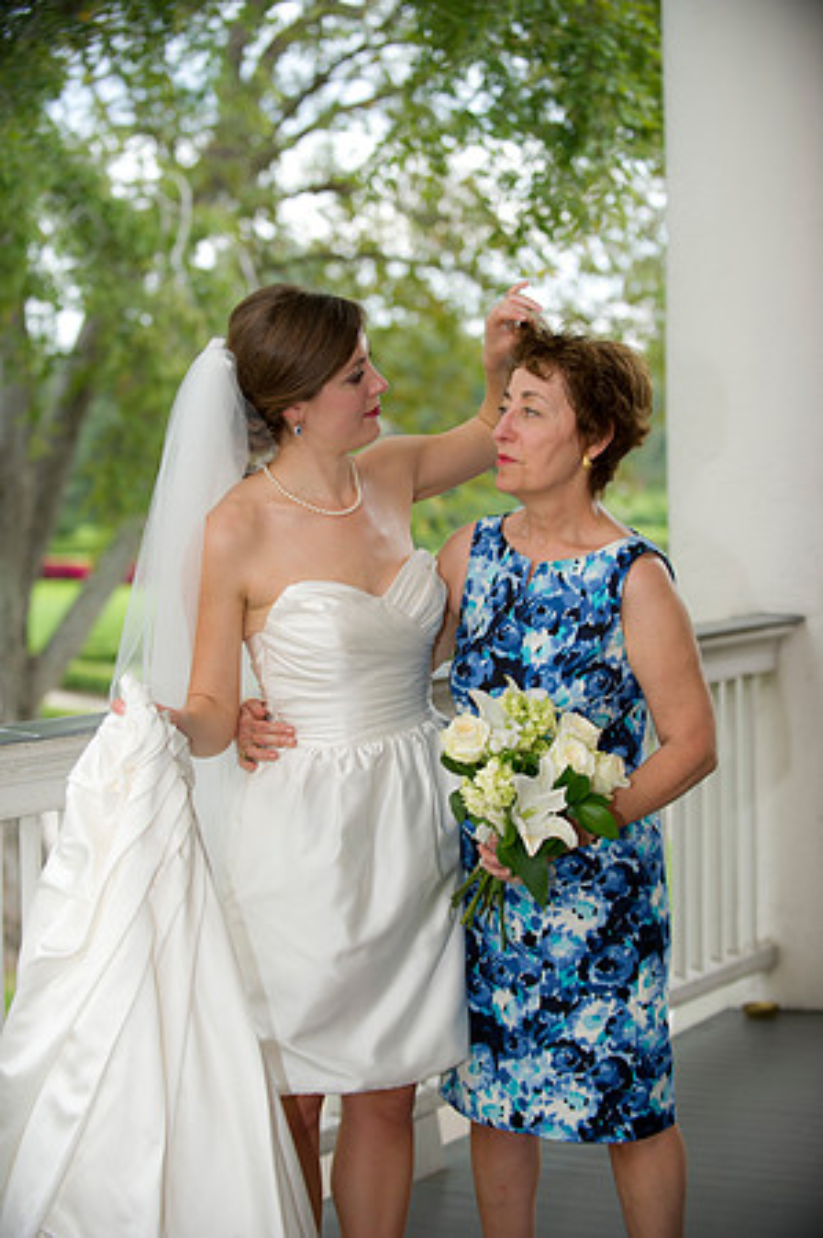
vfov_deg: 27.0
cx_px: 412
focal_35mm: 75
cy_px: 619
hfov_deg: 18.1
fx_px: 2578
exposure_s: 1/80
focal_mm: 75
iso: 250
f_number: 2.8
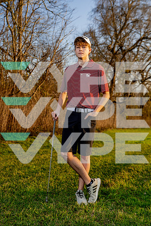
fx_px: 283
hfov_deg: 29.9
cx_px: 76
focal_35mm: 45
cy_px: 113
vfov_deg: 43.6
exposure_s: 1/250
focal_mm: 45
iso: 100
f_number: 4
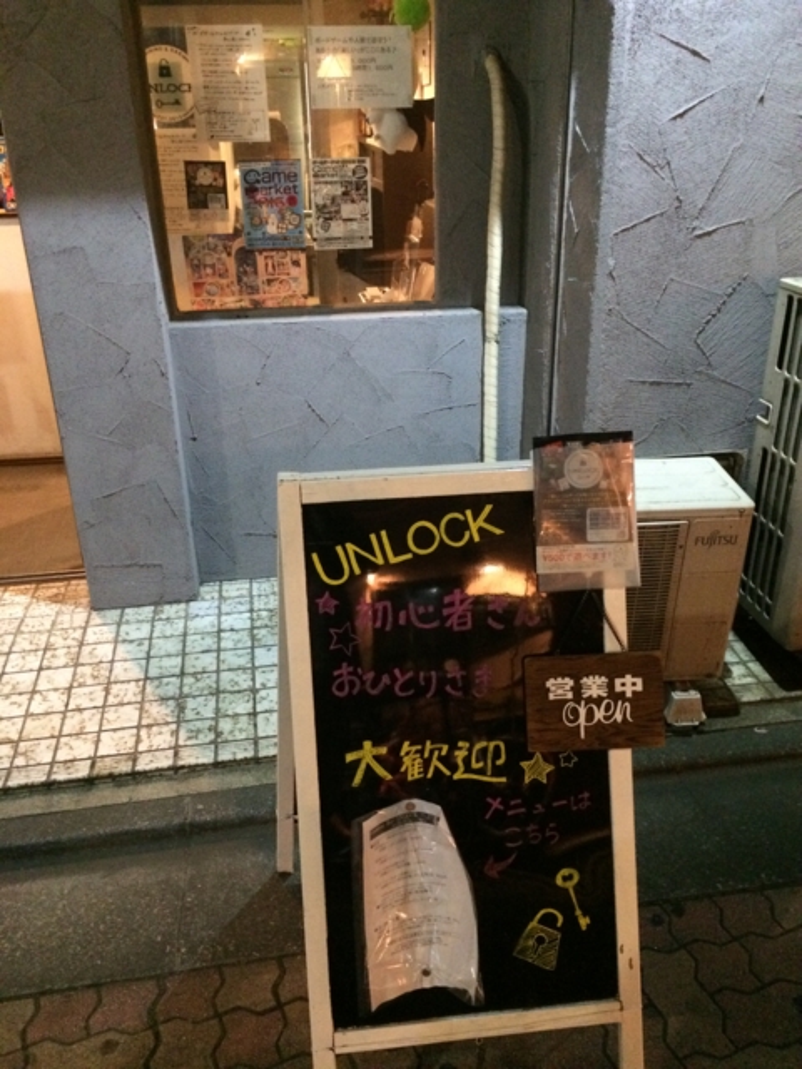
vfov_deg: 61.7
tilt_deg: -24.2
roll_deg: +0.8
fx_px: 896
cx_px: 401
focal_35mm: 29
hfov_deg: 48.2
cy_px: 534
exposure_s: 1/15
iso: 500
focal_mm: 4.15
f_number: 2.2
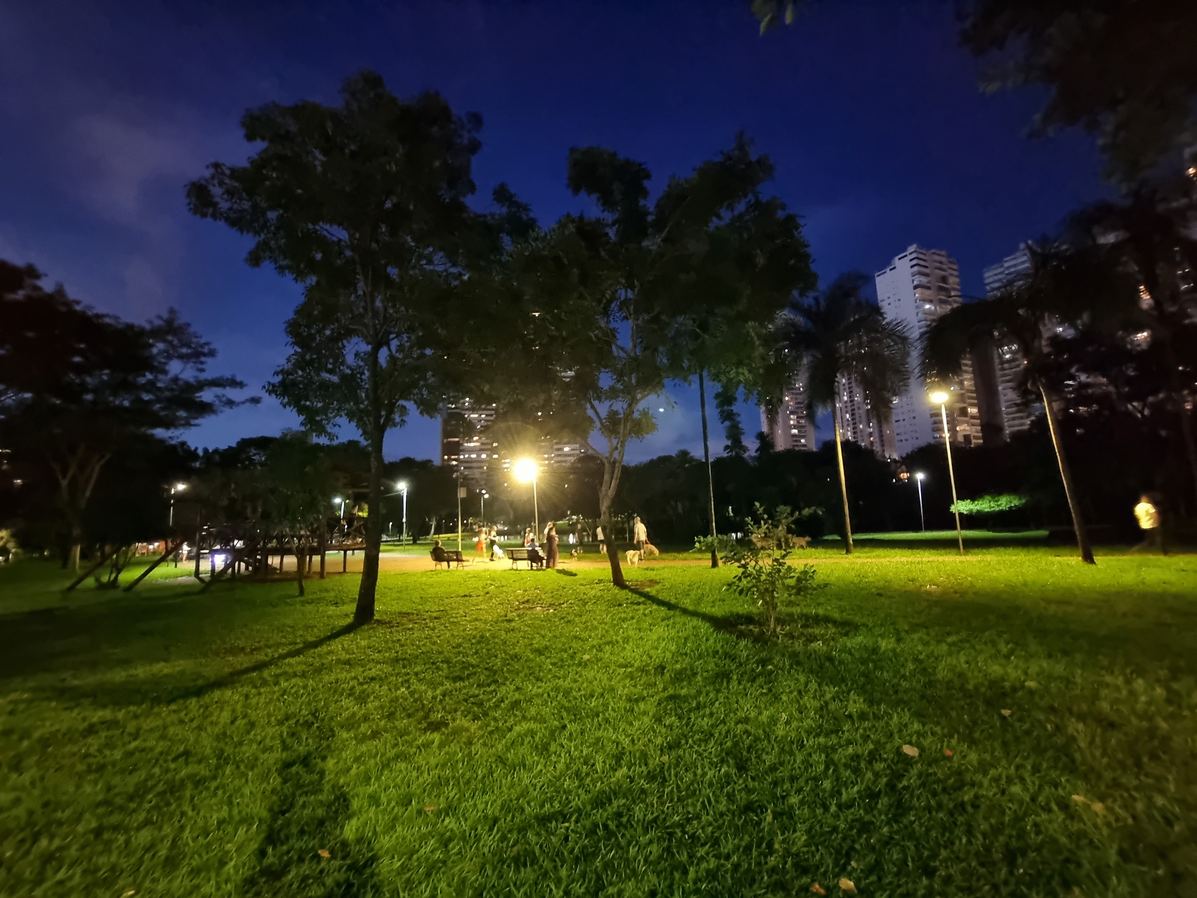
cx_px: 598
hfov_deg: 106.2
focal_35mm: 13
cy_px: 449
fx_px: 450
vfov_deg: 89.9
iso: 2500
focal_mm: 2.2
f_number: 2.2
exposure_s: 1/20
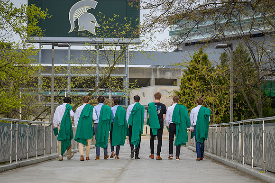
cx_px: 141
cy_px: 84
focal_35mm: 100
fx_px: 767
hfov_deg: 20.3
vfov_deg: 13.6
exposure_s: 1/200
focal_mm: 85
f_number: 3.5
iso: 100
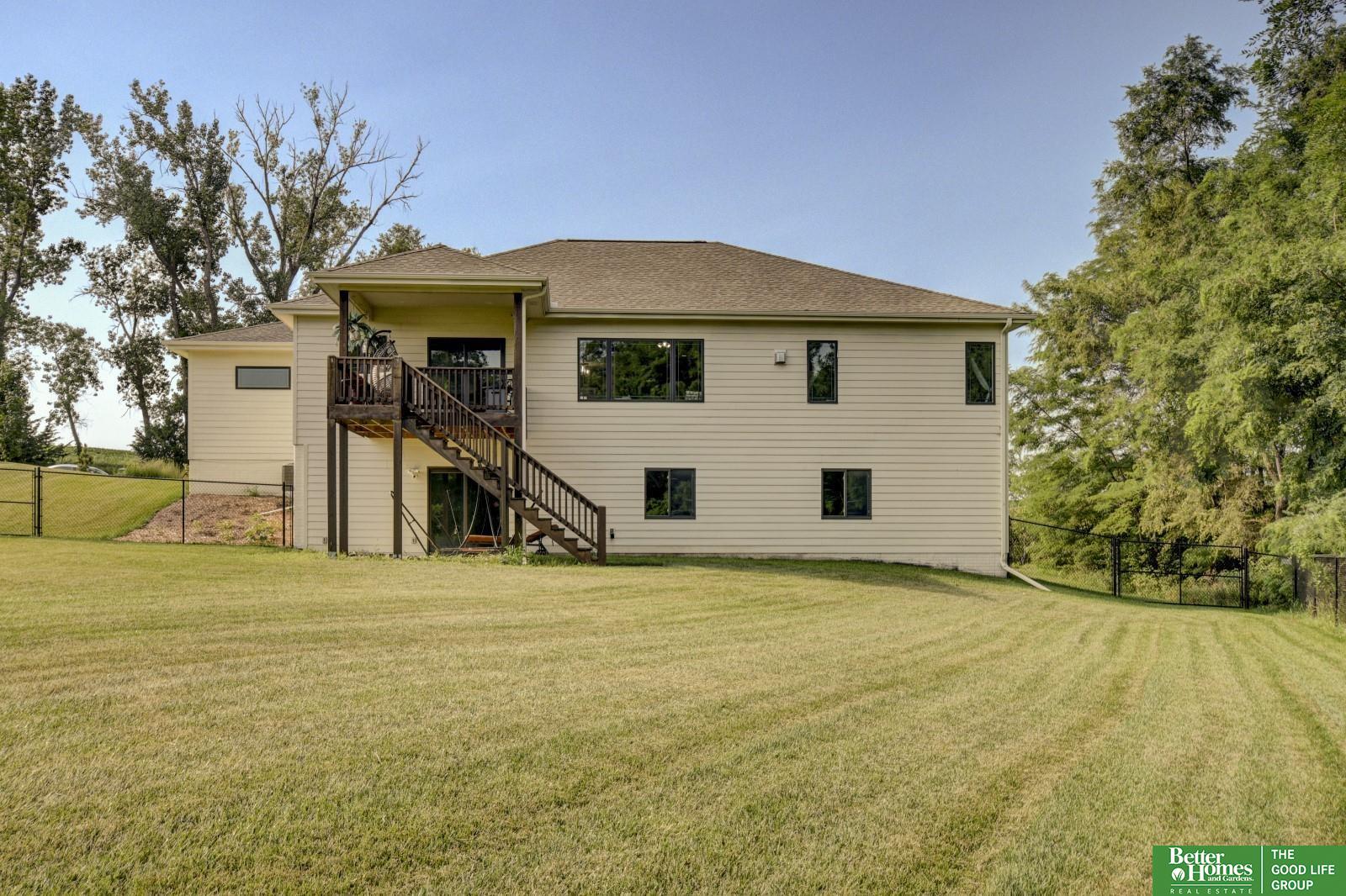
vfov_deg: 43.6
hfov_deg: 61.9
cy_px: 448
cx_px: 673
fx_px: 1121
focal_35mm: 30
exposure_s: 1/400
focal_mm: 20
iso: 400
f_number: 8
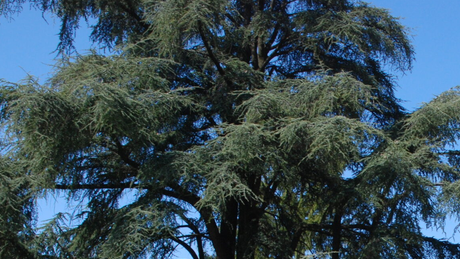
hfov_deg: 31.4
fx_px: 768
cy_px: 331
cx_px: 432
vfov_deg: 17.9
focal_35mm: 63
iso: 400
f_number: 13
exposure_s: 1/200
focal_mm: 18
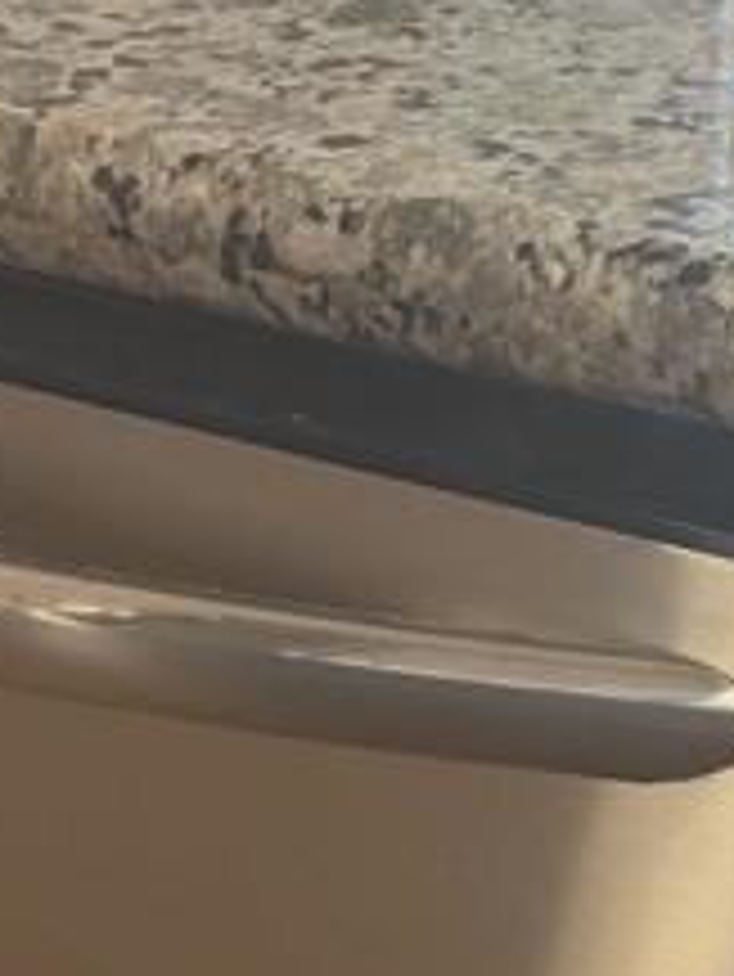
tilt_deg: -27.2
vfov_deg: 17.2
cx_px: 833
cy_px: 810
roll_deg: -3.8
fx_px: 3192
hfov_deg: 12.9
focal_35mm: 113
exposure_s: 1/120
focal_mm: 6.76
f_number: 1.78
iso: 320
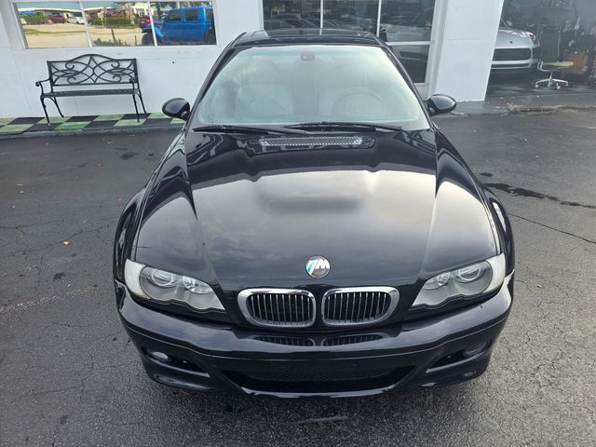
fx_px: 396
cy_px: 224
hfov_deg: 73.9
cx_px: 298
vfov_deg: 58.9
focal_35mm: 23
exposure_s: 1/359
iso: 25
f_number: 1.7
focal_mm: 6.3
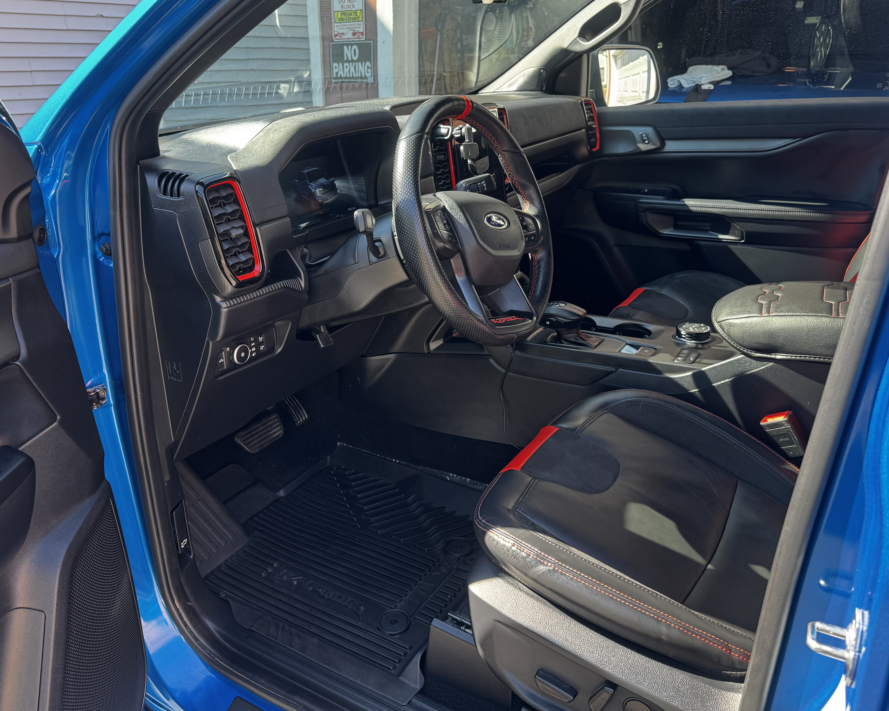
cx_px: 416
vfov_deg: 51.5
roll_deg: +0.7
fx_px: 737
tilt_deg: -18.8
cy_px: 333
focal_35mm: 28
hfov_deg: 62.2
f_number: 1.78
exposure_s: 1/136
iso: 64
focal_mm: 6.76
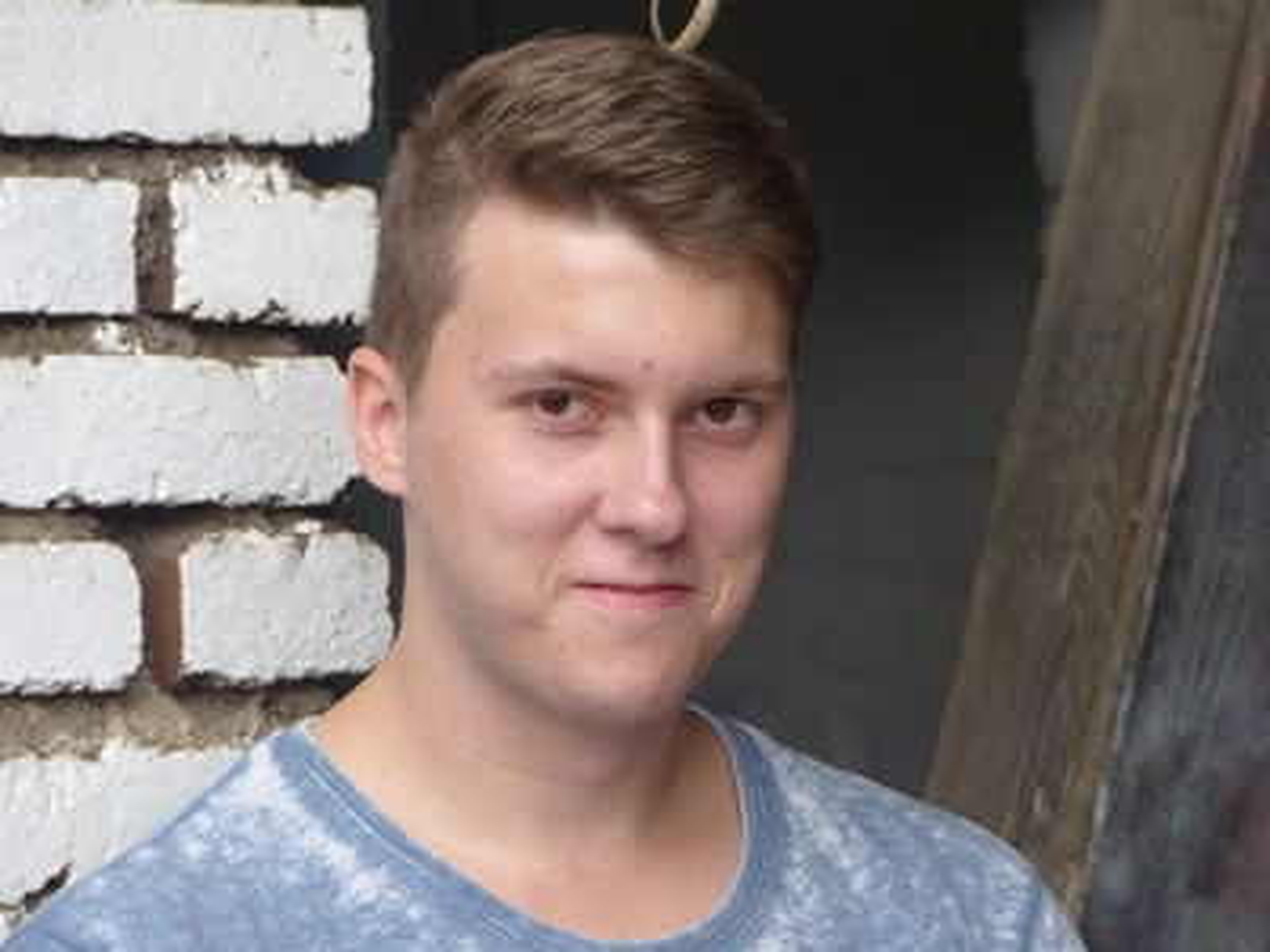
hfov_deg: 11.6
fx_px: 6237
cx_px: 635
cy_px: 476
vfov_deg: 8.7
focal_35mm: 170
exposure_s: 1/160
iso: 100
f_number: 2.8
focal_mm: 30.6
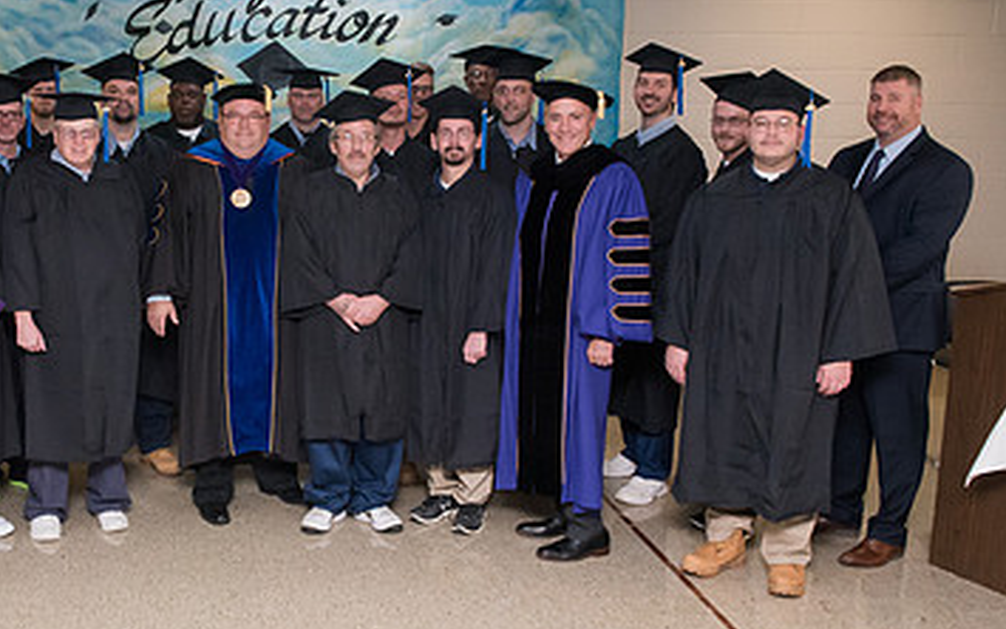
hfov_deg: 40.5
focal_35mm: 48
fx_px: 1316
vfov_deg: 26.9
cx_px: 238
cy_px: 319
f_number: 8
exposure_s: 1/200
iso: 4000
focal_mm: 27
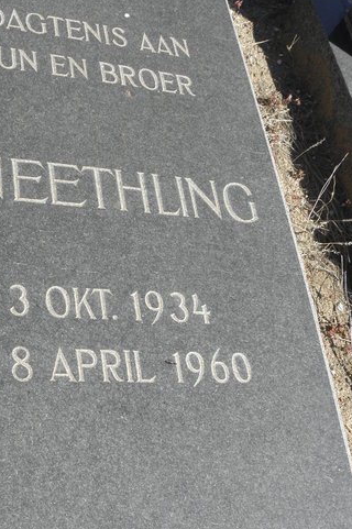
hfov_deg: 28.7
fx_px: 661
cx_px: 35
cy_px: 306
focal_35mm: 45
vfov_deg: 43.5
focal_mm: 4.6
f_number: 5.6
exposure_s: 1/200
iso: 64
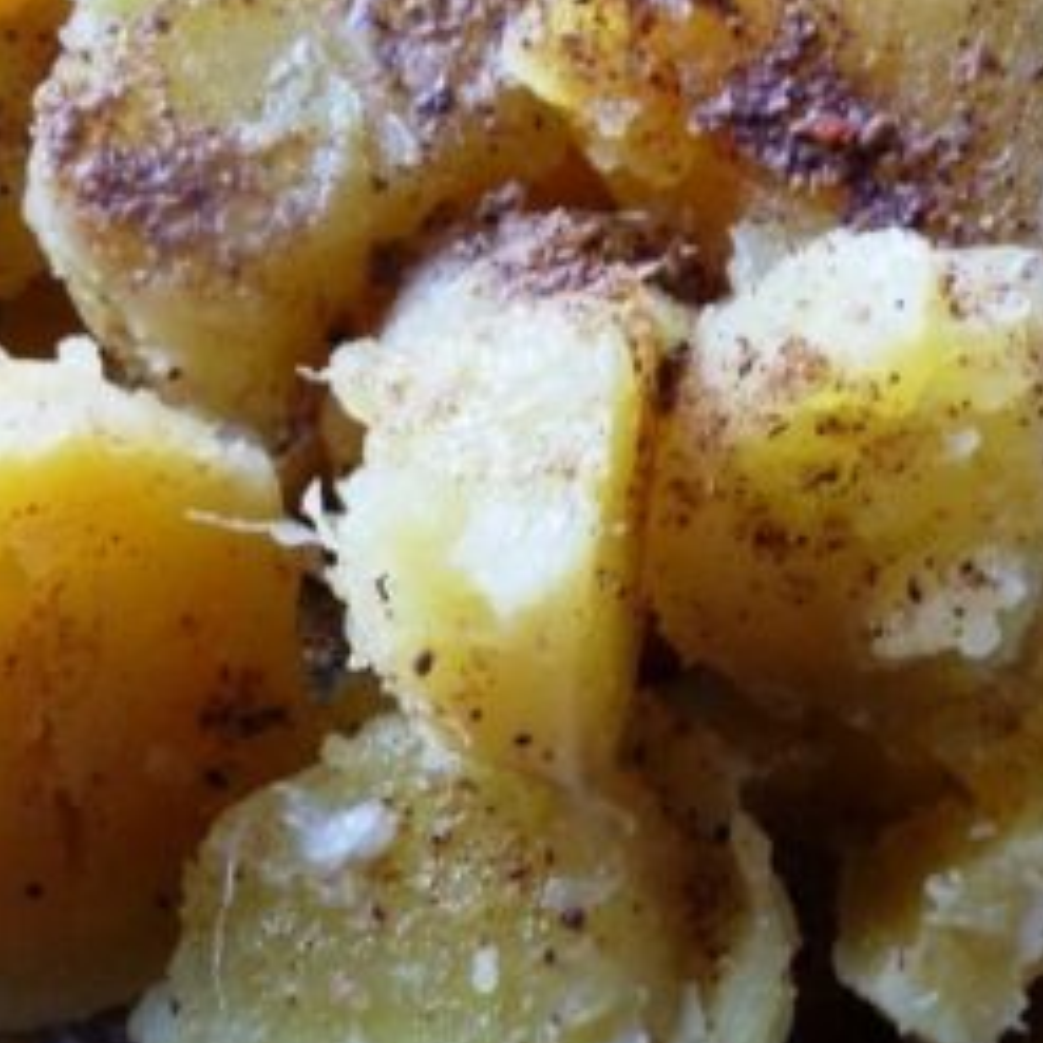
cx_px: 507
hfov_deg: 39.2
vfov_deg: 39.0
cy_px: 416
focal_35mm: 43
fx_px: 1466
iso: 400
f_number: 3.3
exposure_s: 1/30
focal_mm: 4.3
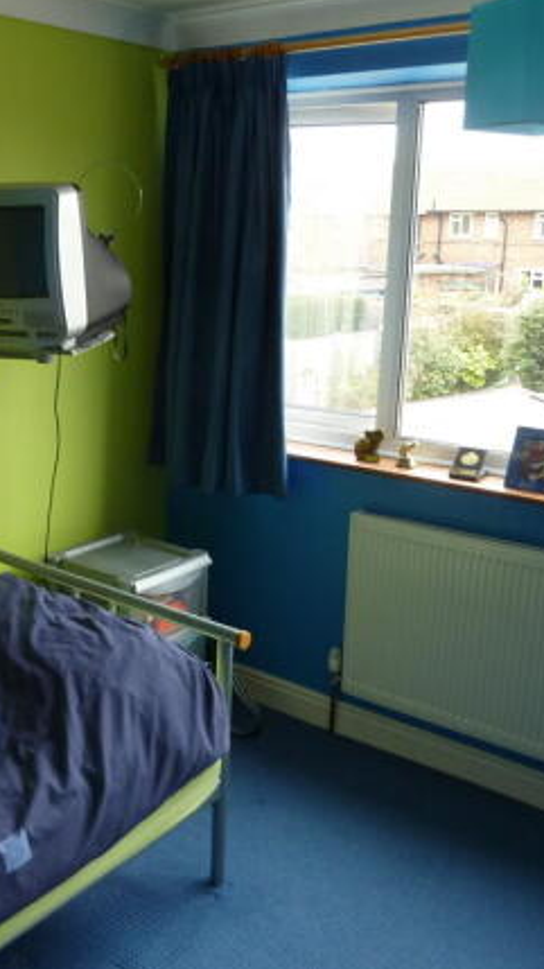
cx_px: 168
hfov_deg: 31.6
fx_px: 950
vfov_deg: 54.0
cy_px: 484
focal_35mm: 37
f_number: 3.3
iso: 160
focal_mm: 4.1
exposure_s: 1/30
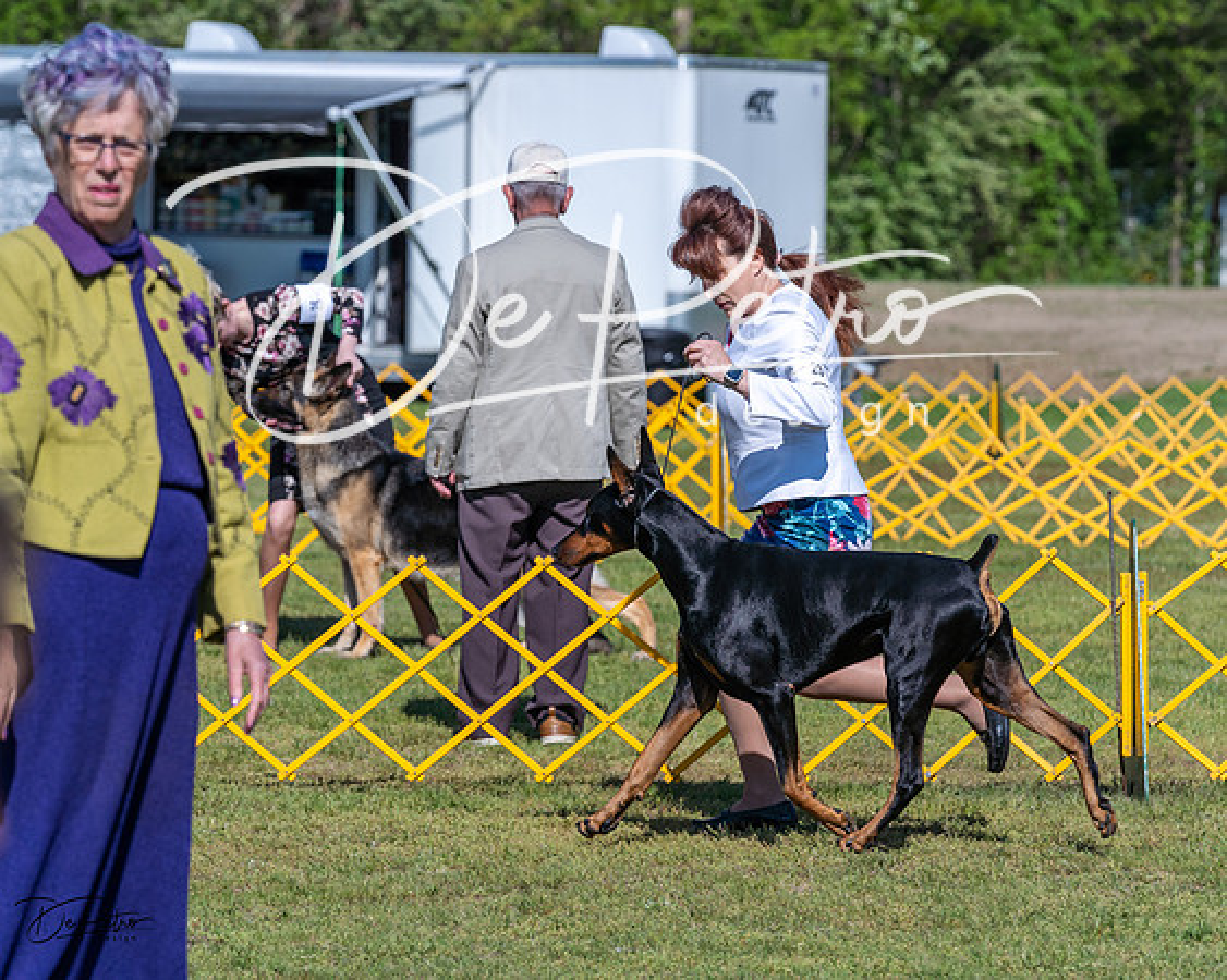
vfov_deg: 7.5
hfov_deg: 9.3
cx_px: 614
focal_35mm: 207
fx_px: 7522
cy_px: 490
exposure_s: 1/2000
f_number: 6.3
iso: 320
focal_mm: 184
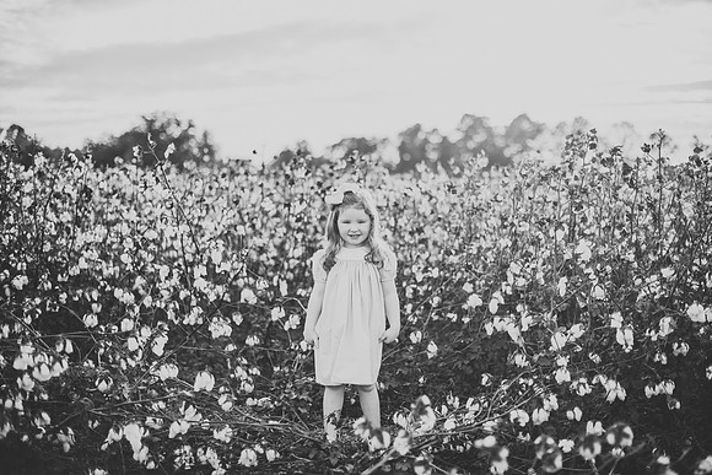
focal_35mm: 50
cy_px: 238
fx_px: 989
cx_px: 356
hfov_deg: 39.6
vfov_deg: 27.0
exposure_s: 1/1250
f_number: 1.8
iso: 200
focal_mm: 50
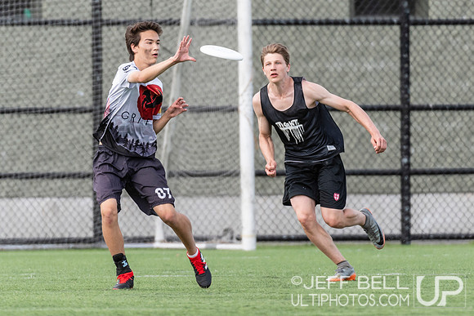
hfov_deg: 2.1
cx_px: 286
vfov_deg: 1.4
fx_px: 12749
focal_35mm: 968
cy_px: 135
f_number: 4
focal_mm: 400
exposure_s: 1/1250
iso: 560
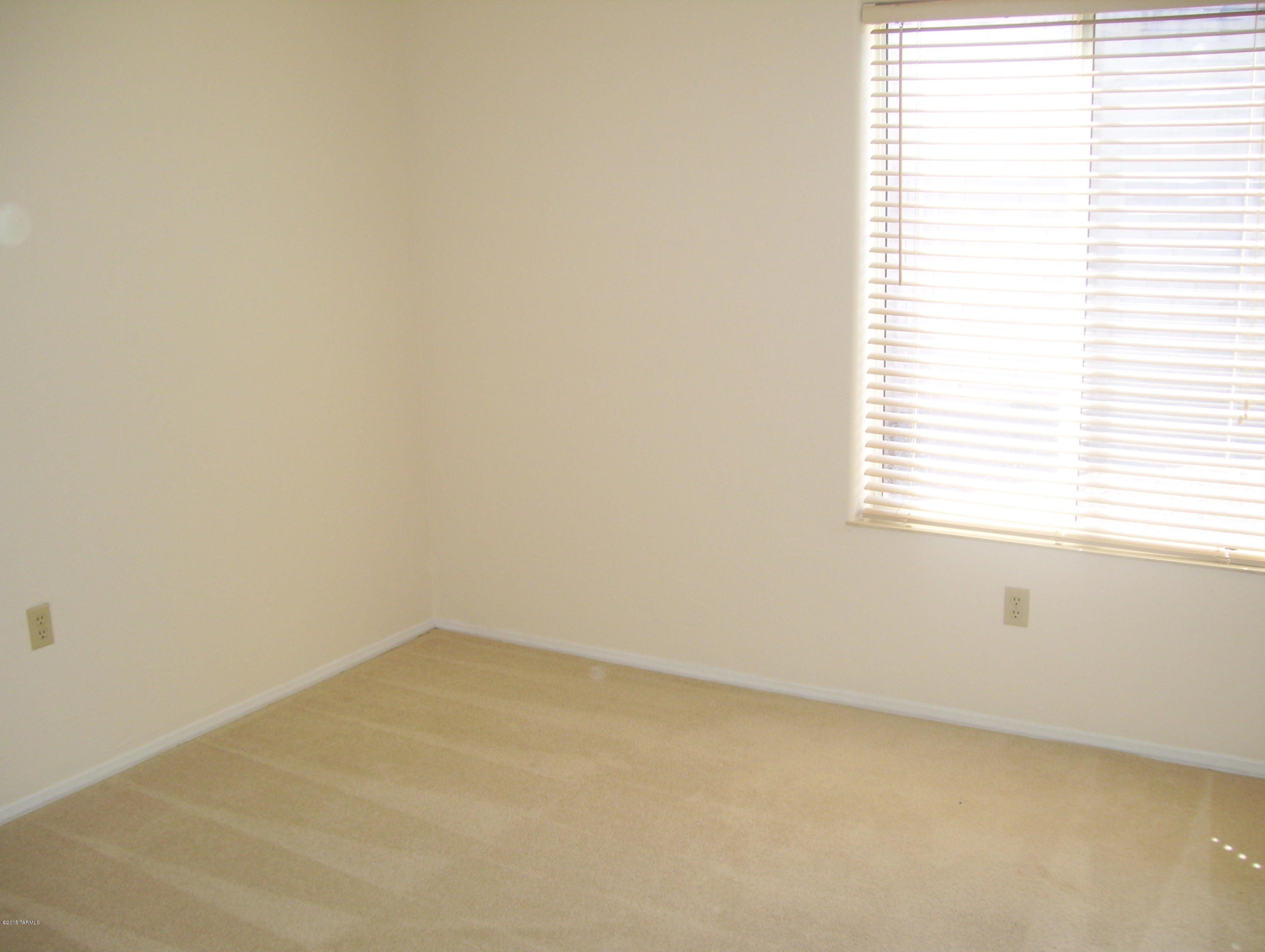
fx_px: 1317
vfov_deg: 39.7
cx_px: 632
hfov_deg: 51.3
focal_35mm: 36
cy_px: 476
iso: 80
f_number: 2.7
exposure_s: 1/125
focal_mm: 6
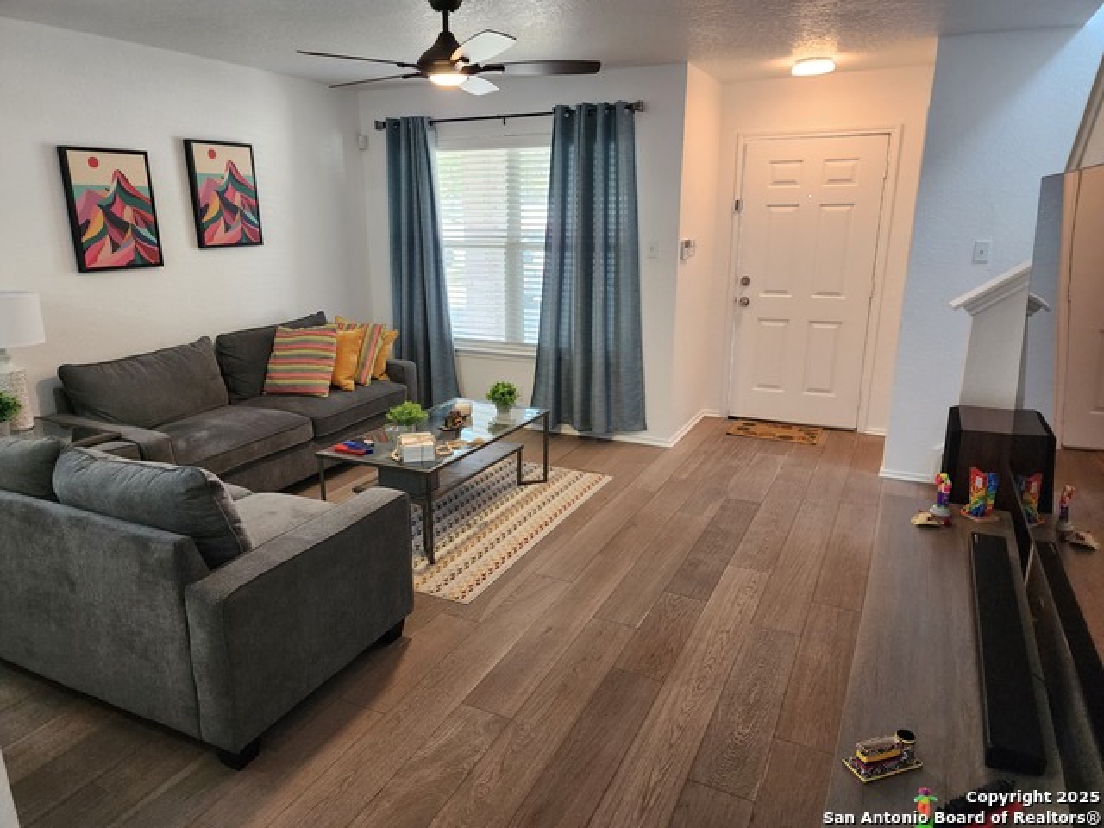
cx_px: 552
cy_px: 414
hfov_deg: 73.9
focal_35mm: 23
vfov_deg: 58.9
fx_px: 734
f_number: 1.8
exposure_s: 1/120
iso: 250
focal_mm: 6.4
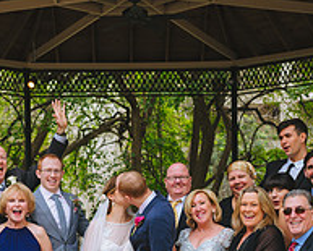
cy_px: 238
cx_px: 130
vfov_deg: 16.8
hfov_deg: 21.2
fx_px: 835
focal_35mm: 90
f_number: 2.8
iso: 400
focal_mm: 32
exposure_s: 1/1600
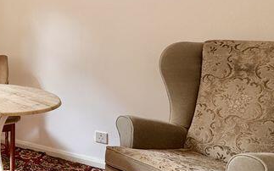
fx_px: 351
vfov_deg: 27.1
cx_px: -77
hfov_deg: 32.6
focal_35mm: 47
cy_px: 43
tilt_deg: -3.9
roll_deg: +1.1
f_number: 2.2
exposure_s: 1/119
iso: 40
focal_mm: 2.22
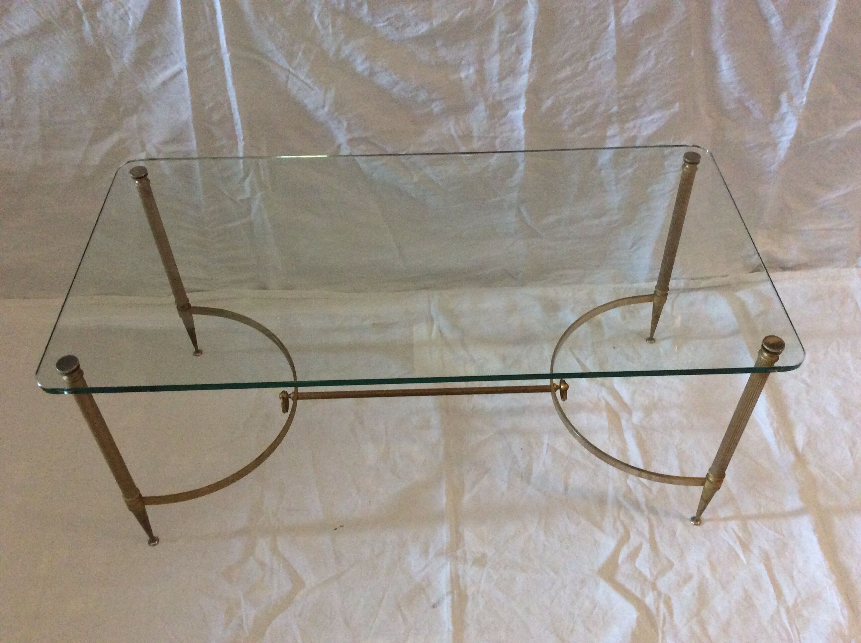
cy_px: 322
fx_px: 795
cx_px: 430
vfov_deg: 44.1
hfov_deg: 56.9
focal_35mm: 32
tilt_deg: -47.9
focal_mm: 3.3
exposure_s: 1/25
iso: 250
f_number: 2.4
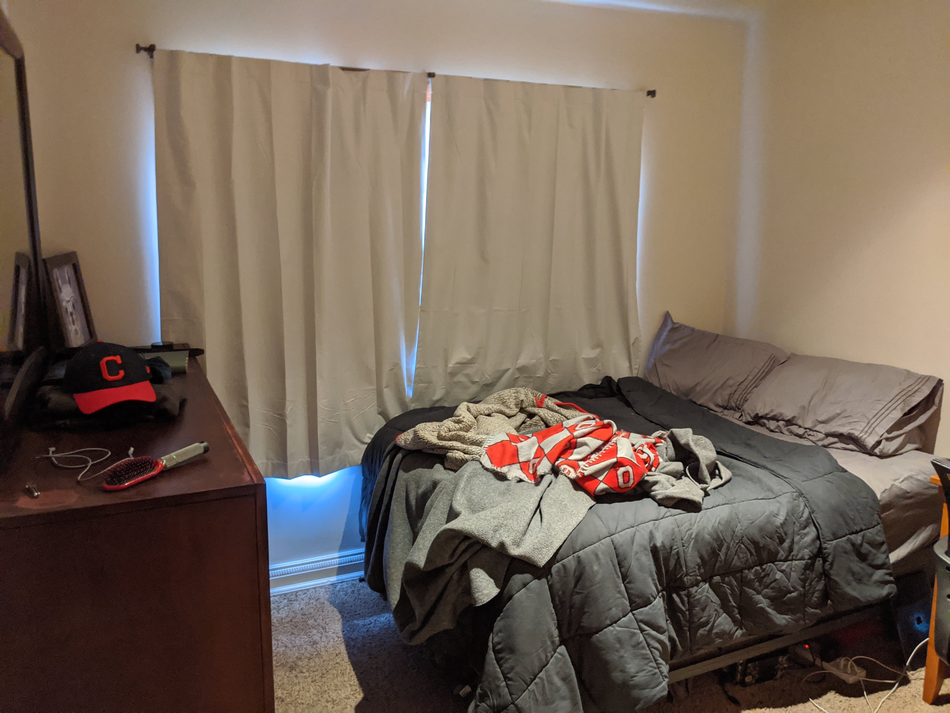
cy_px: 356
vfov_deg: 51.4
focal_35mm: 27
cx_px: 475
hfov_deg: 65.3
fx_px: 741
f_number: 1.8
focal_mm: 4.44
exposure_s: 1/30
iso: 447
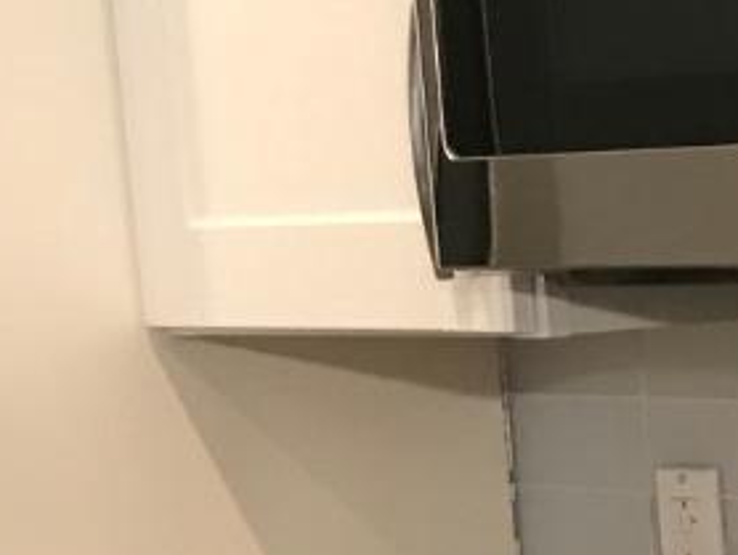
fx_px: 3094
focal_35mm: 145
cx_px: 948
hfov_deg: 13.2
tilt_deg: -11.2
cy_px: 789
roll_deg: +3.3
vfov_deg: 10.0
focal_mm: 3.99
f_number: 1.8
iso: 50
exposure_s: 1/15
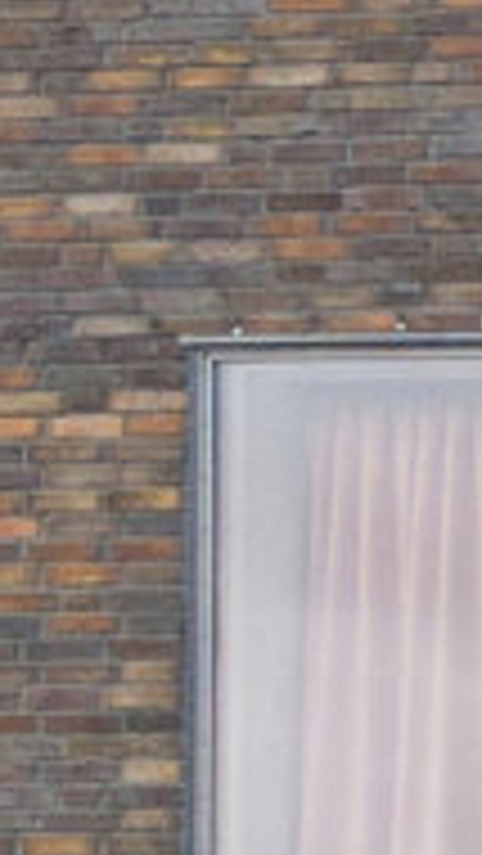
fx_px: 3746
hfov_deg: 3.8
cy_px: 1442
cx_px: 3833
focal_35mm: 165
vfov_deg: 12.2
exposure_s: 1/320
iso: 200
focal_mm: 10
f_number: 9
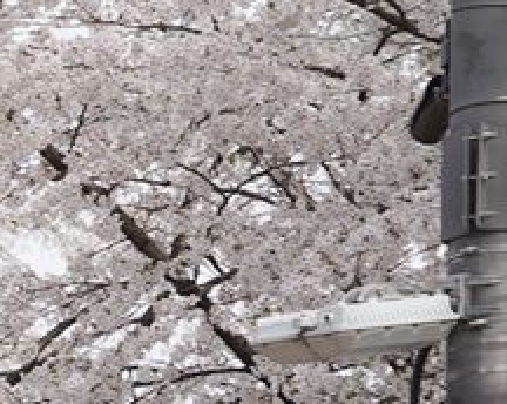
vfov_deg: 6.9
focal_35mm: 209
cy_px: 1031
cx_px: -1033
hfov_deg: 7.9
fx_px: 3130
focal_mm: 24
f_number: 11
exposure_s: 1/100
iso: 100
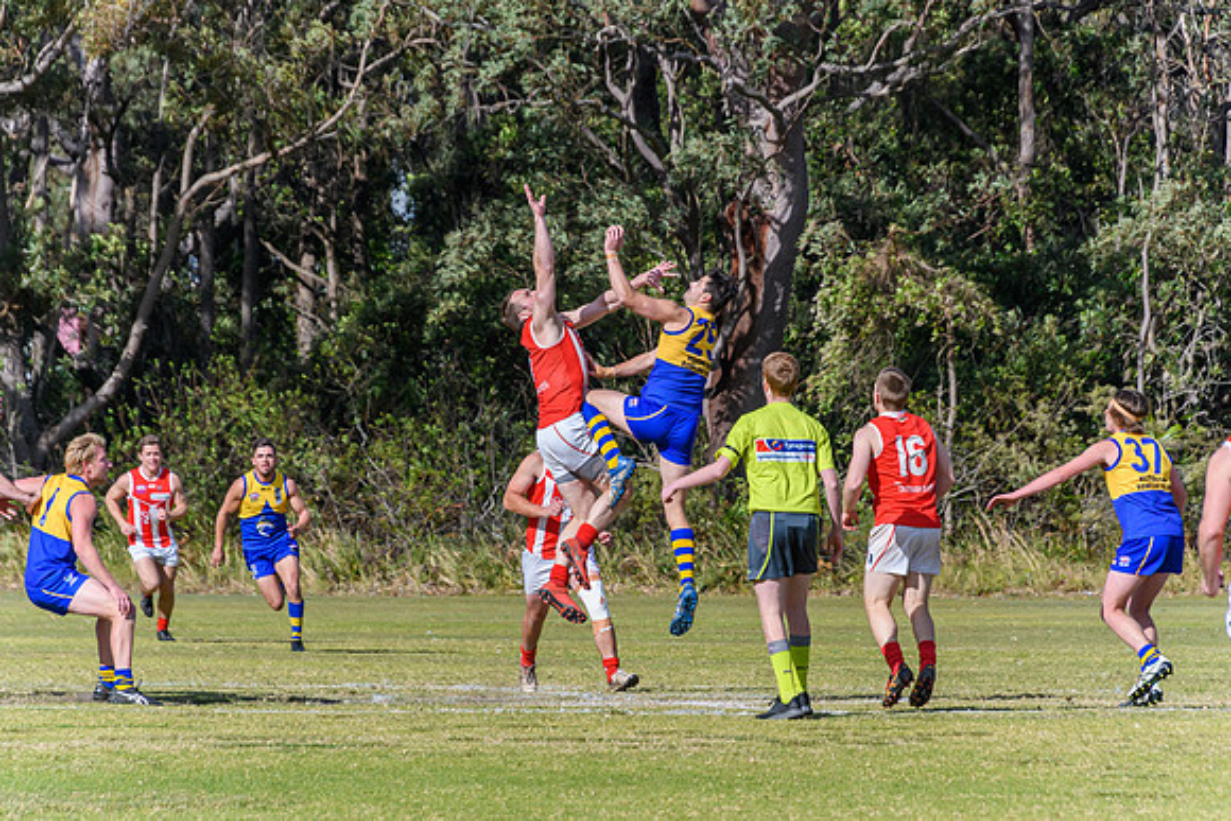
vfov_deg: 3.8
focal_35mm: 360
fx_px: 12312
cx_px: 616
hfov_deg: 5.7
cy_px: 410
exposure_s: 1/2500
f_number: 8
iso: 800
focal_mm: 240
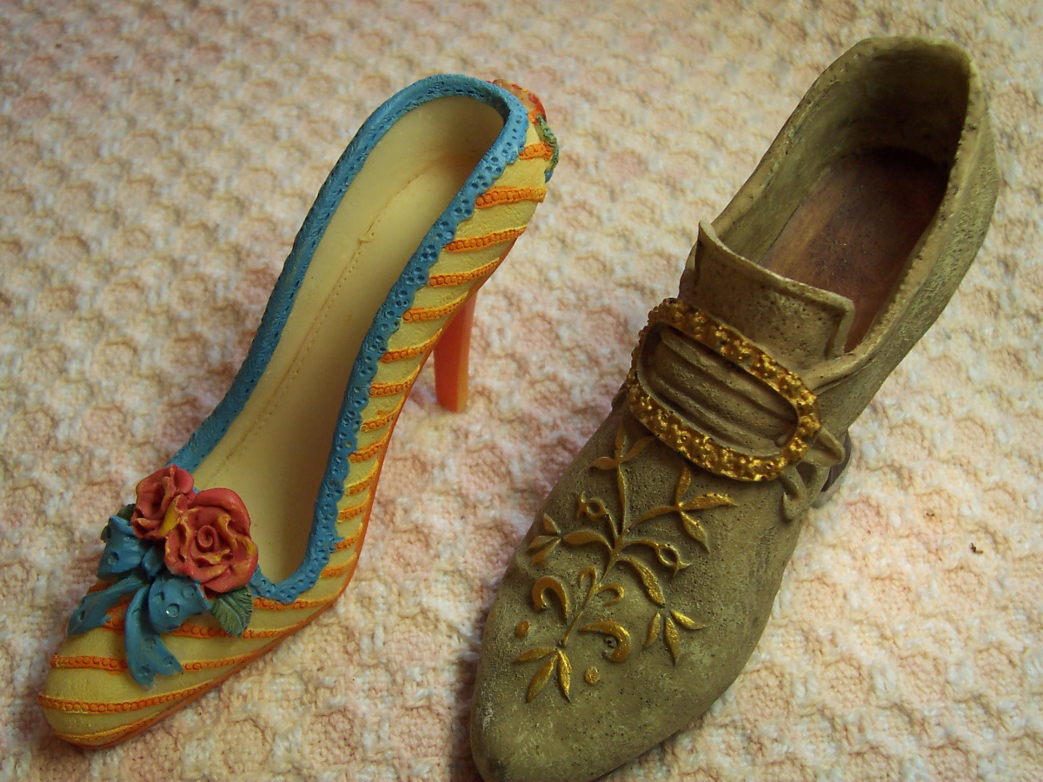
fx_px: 1115
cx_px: 522
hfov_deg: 50.1
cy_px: 391
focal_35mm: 37
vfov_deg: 38.7
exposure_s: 1/125
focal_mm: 5.6
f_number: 2.8
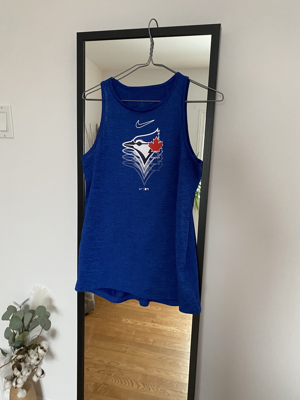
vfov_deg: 67.3
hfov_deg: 53.1
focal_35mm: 26
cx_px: 150
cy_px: 200
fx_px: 300
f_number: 1.8
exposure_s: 1/60
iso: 400
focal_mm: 4.25
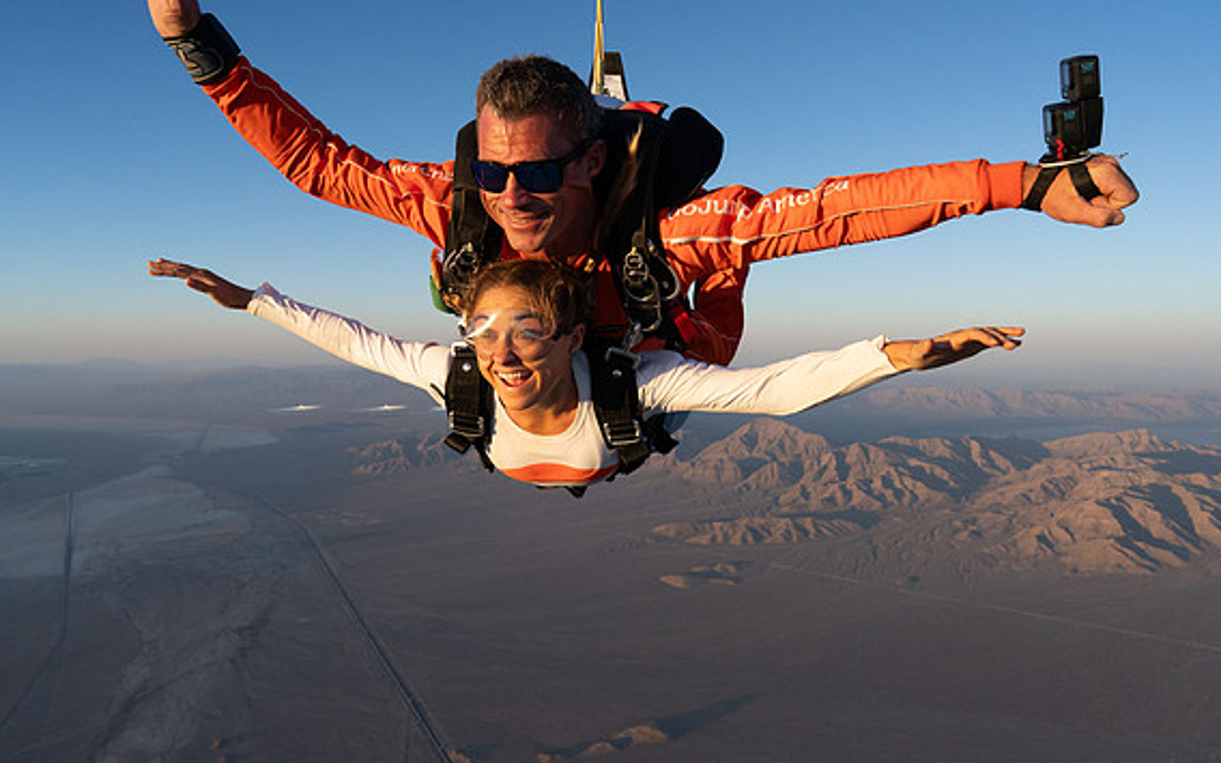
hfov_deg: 72.5
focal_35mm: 25
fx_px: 832
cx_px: 621
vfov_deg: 49.3
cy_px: 388
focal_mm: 24
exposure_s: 1/2000
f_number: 6.3
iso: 1250
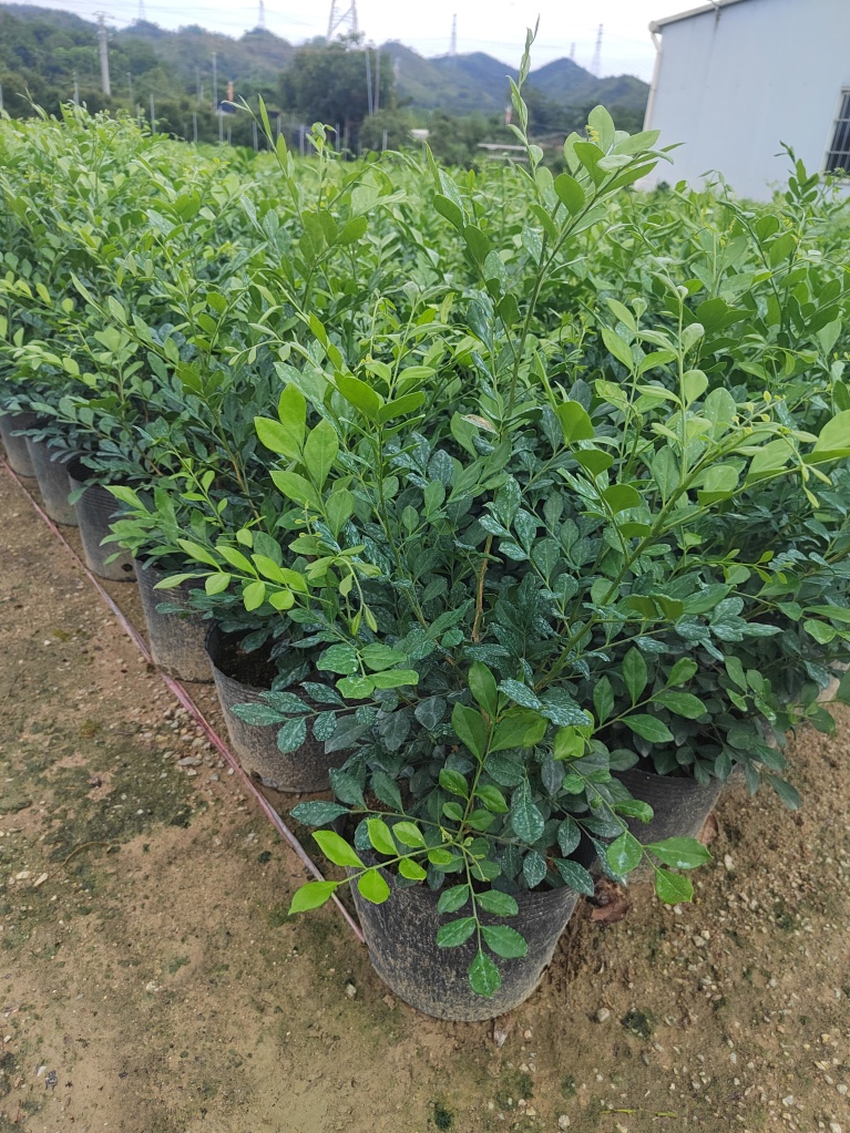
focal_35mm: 24
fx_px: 786
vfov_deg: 71.6
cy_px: 580
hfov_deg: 56.8
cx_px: 442
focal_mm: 5.52
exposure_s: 1/1248
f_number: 1.9
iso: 350
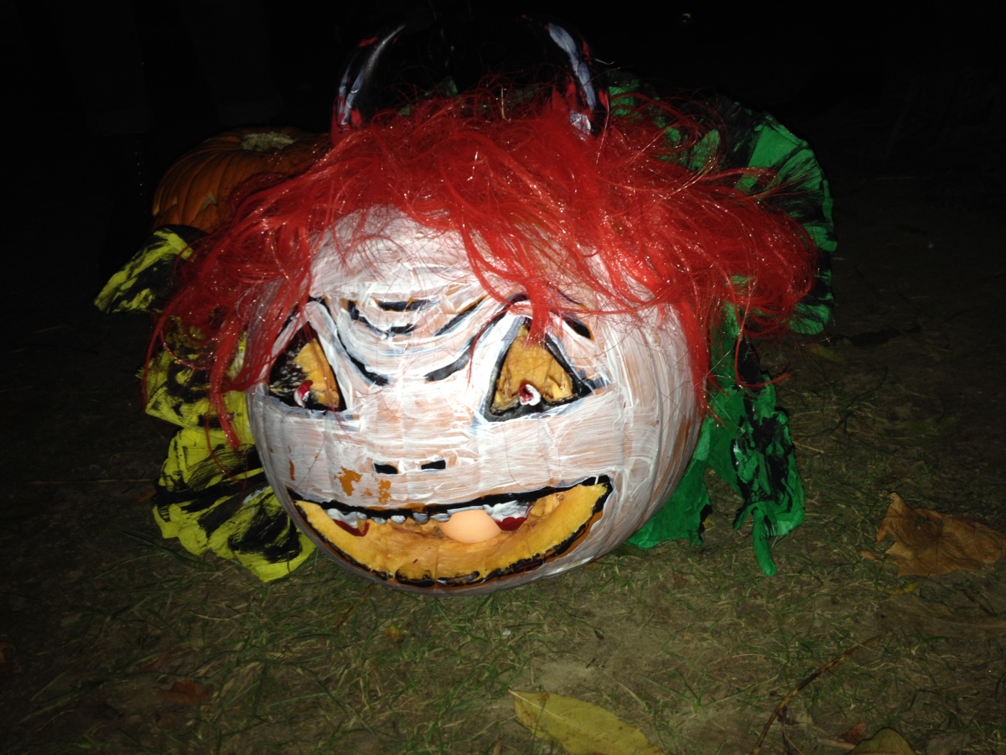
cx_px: 503
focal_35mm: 35
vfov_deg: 40.7
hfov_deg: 52.6
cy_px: 378
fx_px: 1017
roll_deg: +7.3
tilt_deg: -22.4
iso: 64
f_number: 2.4
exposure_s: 1/20
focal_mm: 4.28
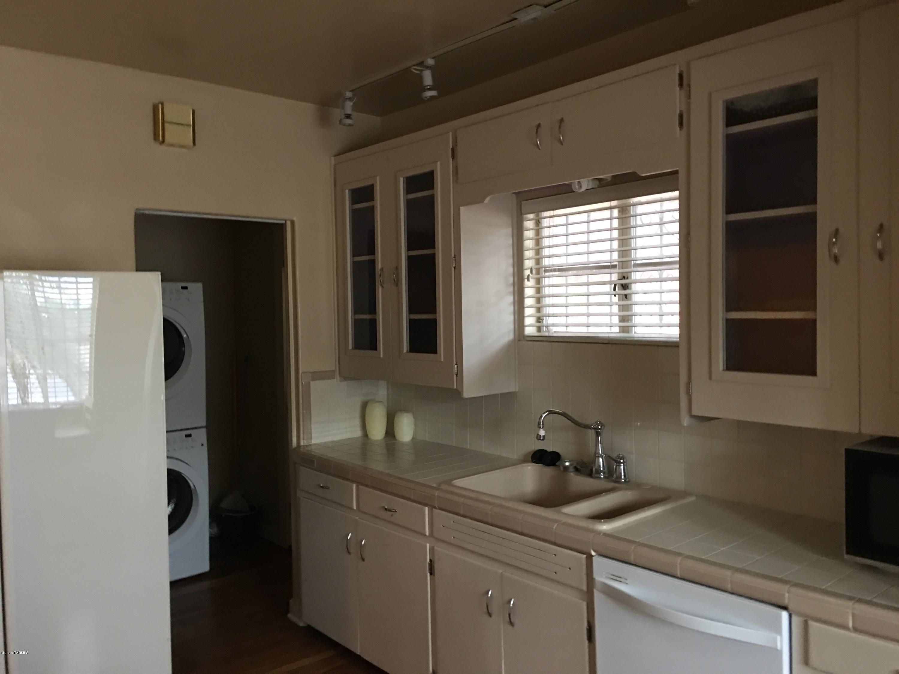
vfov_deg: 48.2
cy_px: 337
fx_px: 753
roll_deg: -1.1
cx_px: 450
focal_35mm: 29
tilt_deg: -1.7
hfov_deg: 61.7
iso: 100
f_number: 2.2
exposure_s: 1/10
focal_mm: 4.15
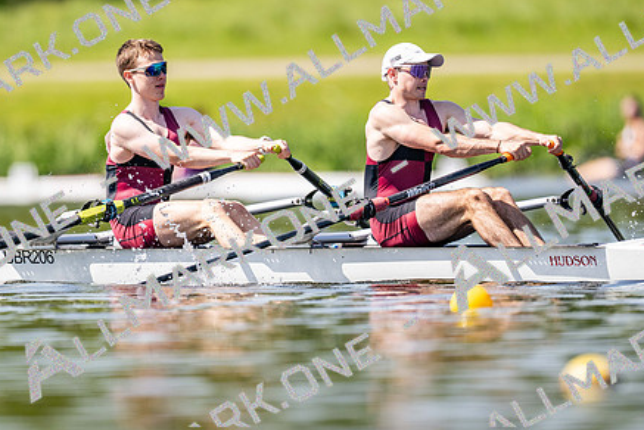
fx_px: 14248
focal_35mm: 796
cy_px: 175
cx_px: 324
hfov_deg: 2.6
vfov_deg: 1.7
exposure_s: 1/2500
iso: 360
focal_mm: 600
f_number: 4
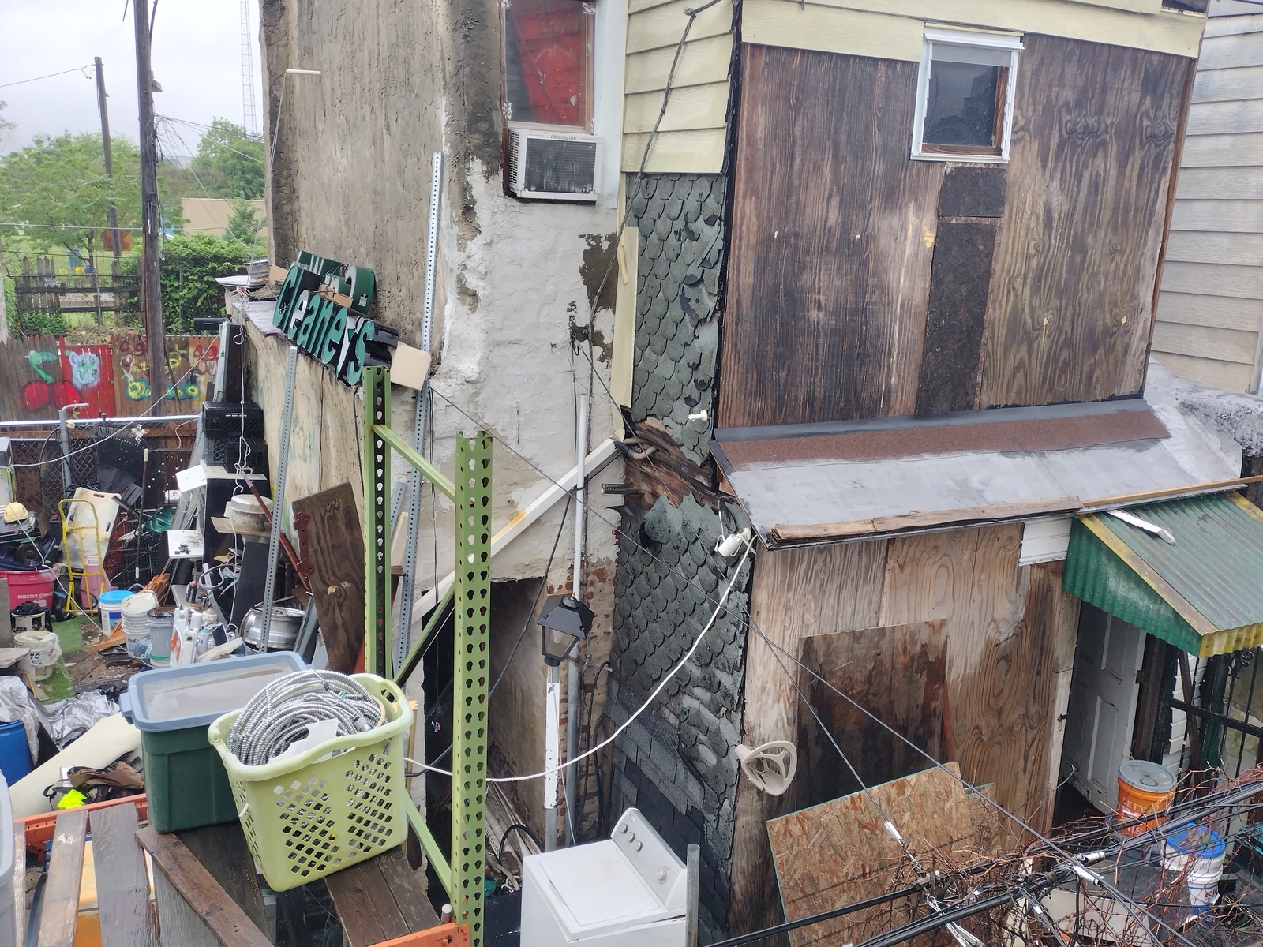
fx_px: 985
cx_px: 632
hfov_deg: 65.3
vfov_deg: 51.4
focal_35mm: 27
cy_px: 474
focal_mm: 4.71
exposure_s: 1/429
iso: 100
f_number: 1.7
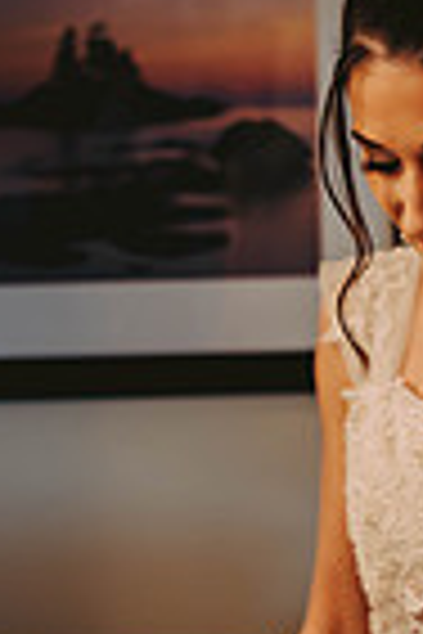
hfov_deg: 6.1
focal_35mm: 223
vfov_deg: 9.2
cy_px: 481
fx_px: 3930
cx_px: 540
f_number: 2.8
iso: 320
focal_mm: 70
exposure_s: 1/30
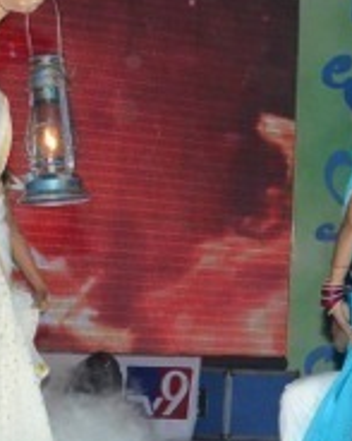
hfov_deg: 8.3
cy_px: 266
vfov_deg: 10.6
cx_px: 524
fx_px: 2372
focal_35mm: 182
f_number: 7.1
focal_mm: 34
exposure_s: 1/125
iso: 1600
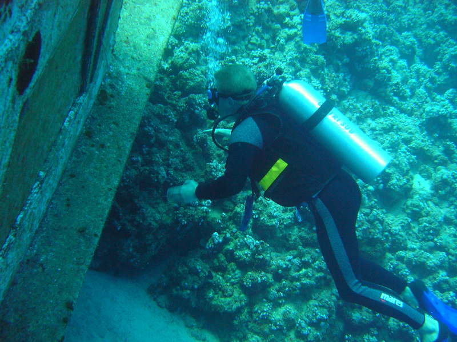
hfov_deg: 54.0
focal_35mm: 34
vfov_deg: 41.8
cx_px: 228
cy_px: 171
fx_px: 449
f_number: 2.9
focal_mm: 5.7
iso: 50
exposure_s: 1/57.6
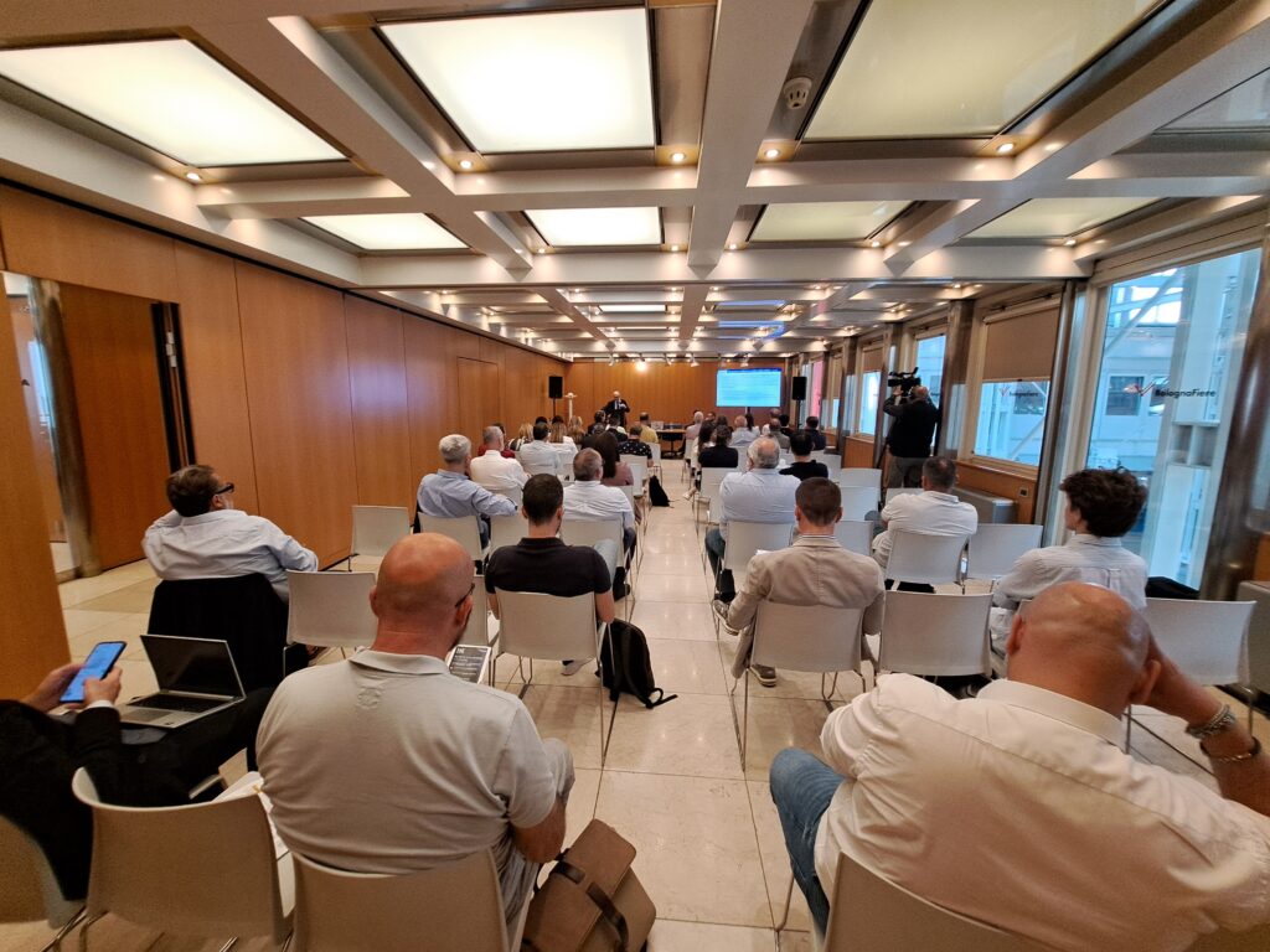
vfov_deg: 89.9
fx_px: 477
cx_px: 635
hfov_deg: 106.2
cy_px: 476
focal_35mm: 13
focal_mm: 1.74
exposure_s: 1/50
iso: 80
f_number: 2.2
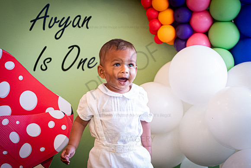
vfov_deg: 8.9
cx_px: 109
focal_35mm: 154
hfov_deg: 13.3
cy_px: 87
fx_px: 1074
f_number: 2.8
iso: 4000
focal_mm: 90.6
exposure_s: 1/60
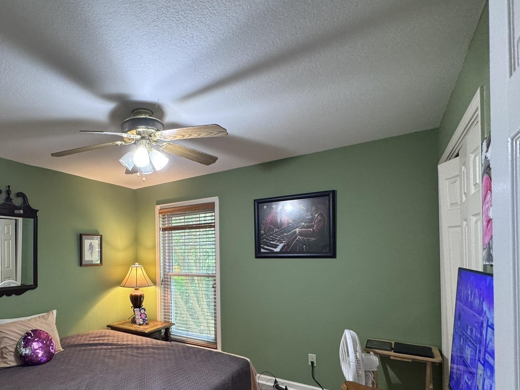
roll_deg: +0.3
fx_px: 300
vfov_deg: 64.4
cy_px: 257
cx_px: 178
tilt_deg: -1.7
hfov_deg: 79.4
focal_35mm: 20
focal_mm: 2.22
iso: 500
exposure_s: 1/60
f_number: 2.2
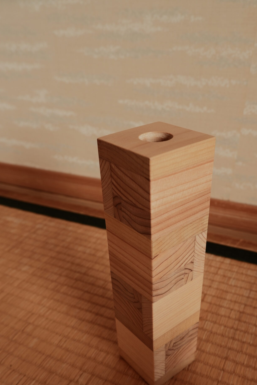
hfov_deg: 41.1
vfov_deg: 57.4
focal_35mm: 32
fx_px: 343
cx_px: 140
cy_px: 258
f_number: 4
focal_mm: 15
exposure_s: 1/15
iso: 160
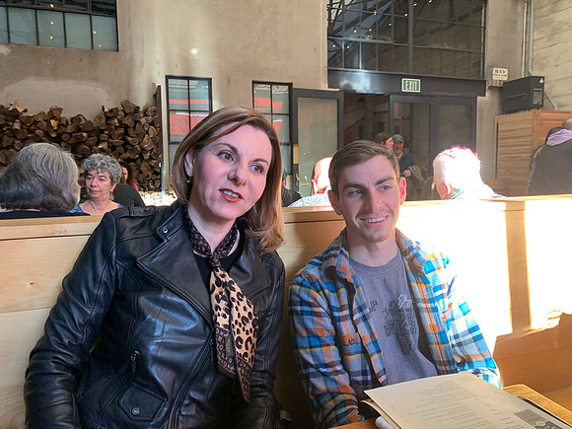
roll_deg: +1.2
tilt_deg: -0.4
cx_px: 286
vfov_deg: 53.1
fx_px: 430
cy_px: 214
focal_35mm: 26
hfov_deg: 67.3
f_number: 1.8
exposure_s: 1/60
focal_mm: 4.25
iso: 64
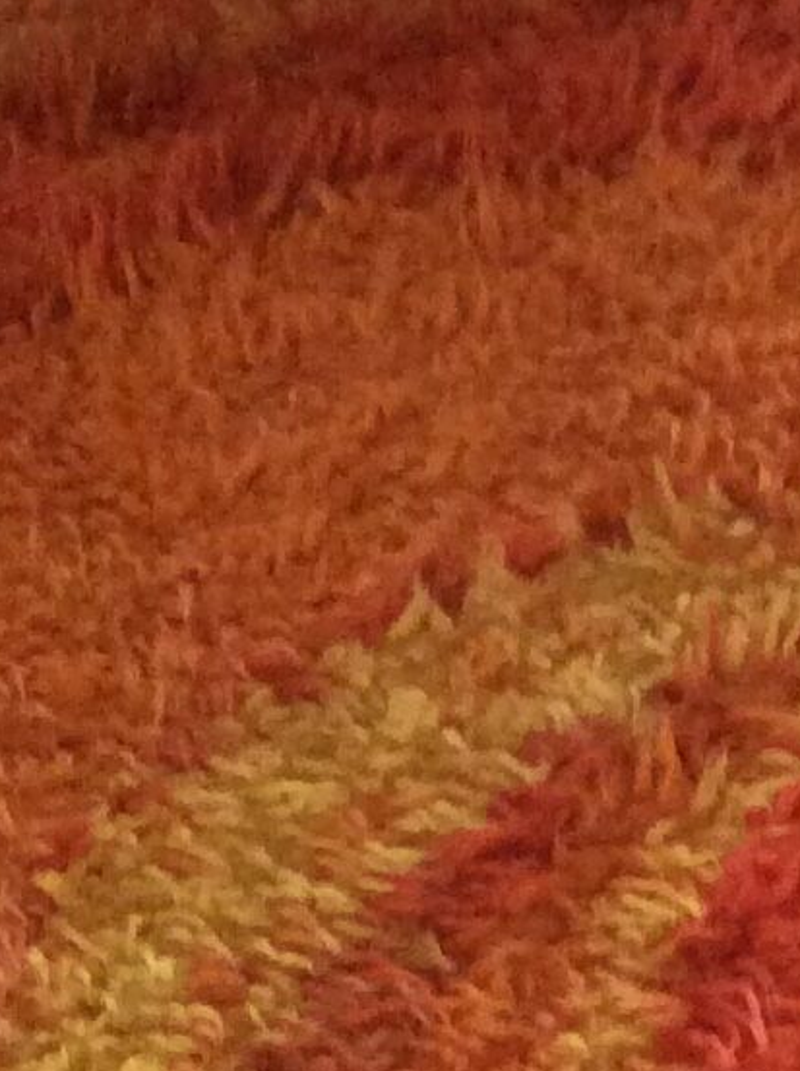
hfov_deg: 9.8
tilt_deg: -72.9
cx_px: 781
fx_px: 4635
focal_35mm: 150
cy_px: 1021
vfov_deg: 13.0
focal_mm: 3.3
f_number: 2.4
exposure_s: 1/25
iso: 250
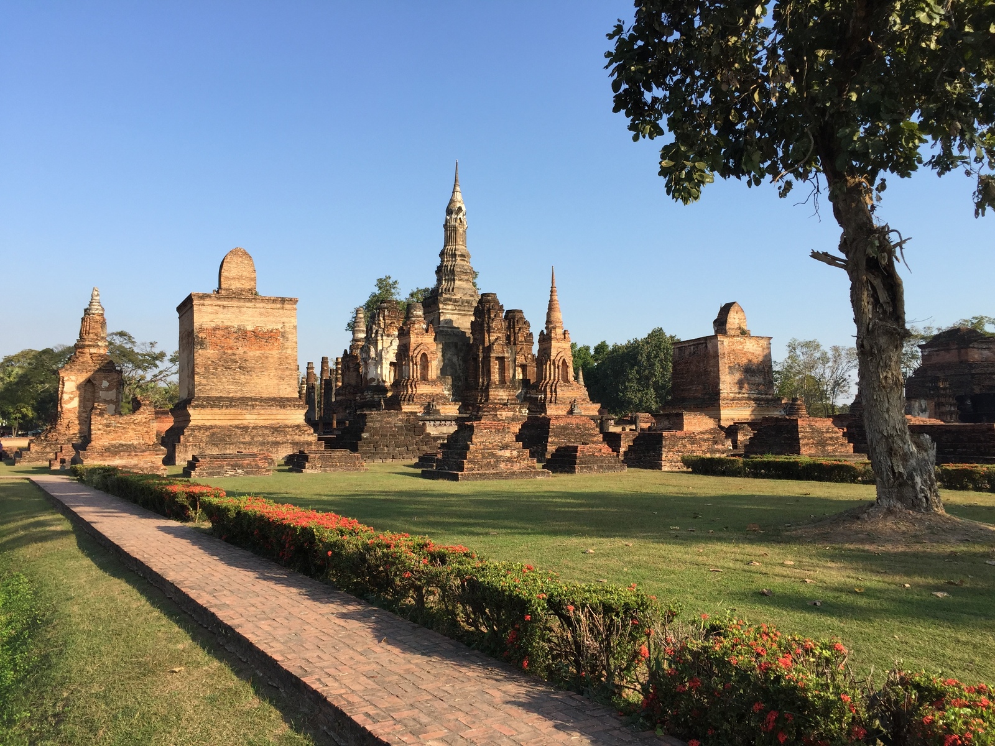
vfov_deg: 48.2
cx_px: 498
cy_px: 373
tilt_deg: +4.0
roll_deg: -0.2
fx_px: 834
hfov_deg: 61.7
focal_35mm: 29
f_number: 2.2
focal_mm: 4.15
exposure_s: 1/1041
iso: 32
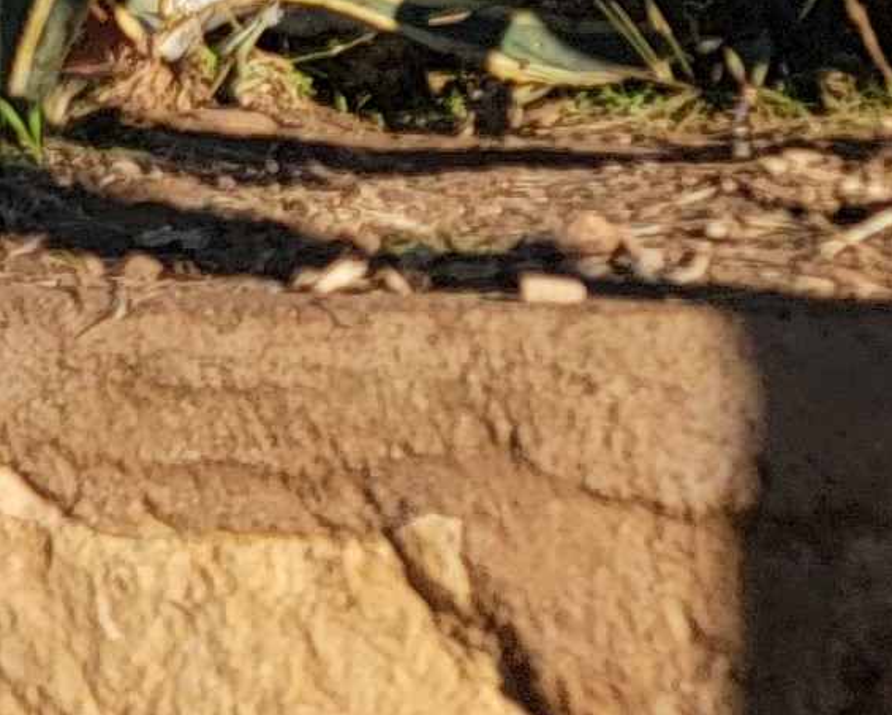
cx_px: -1216
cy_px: -1378
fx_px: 4385
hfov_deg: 10.2
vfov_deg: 8.1
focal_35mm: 166
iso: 16
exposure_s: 1/767
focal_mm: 6.7
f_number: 1.8
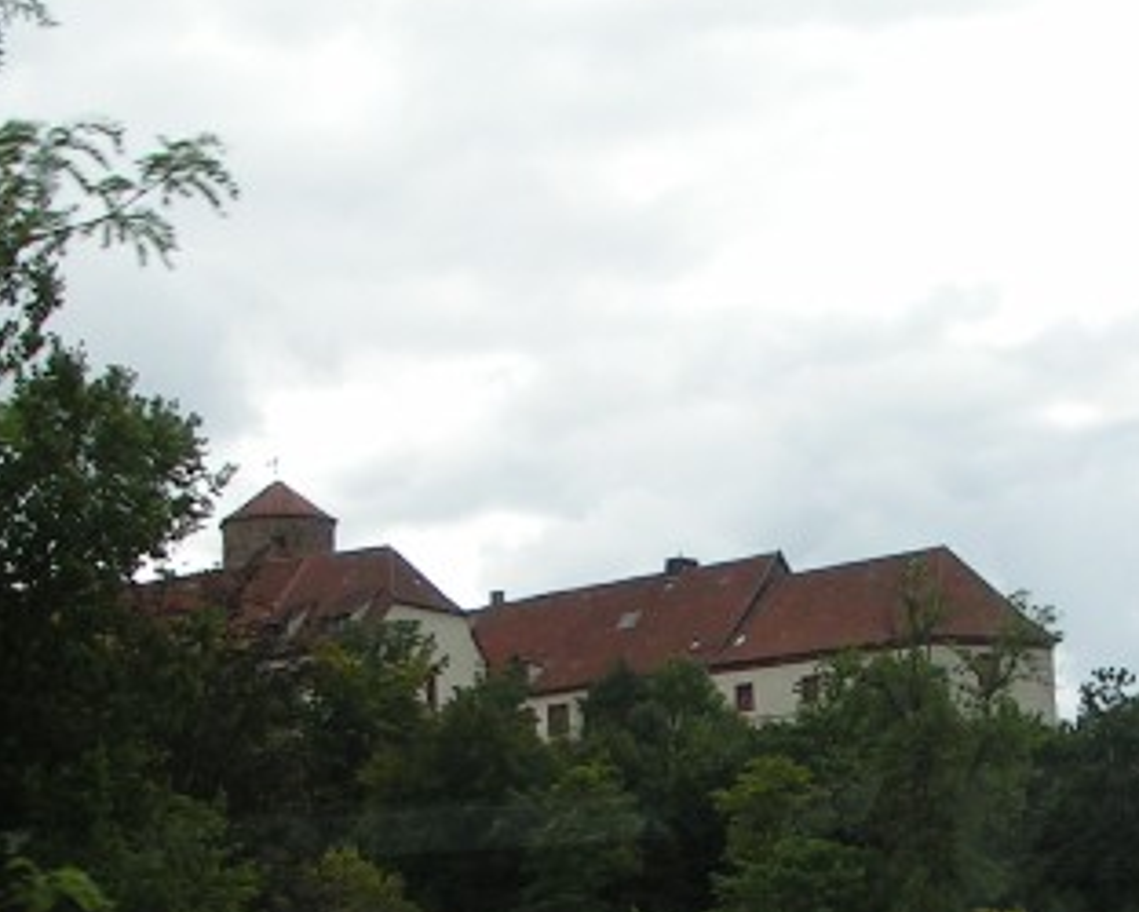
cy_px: 835
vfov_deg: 16.0
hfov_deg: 20.1
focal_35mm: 95
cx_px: 694
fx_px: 3204
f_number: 5.6
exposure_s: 1/320
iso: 50
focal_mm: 5.8
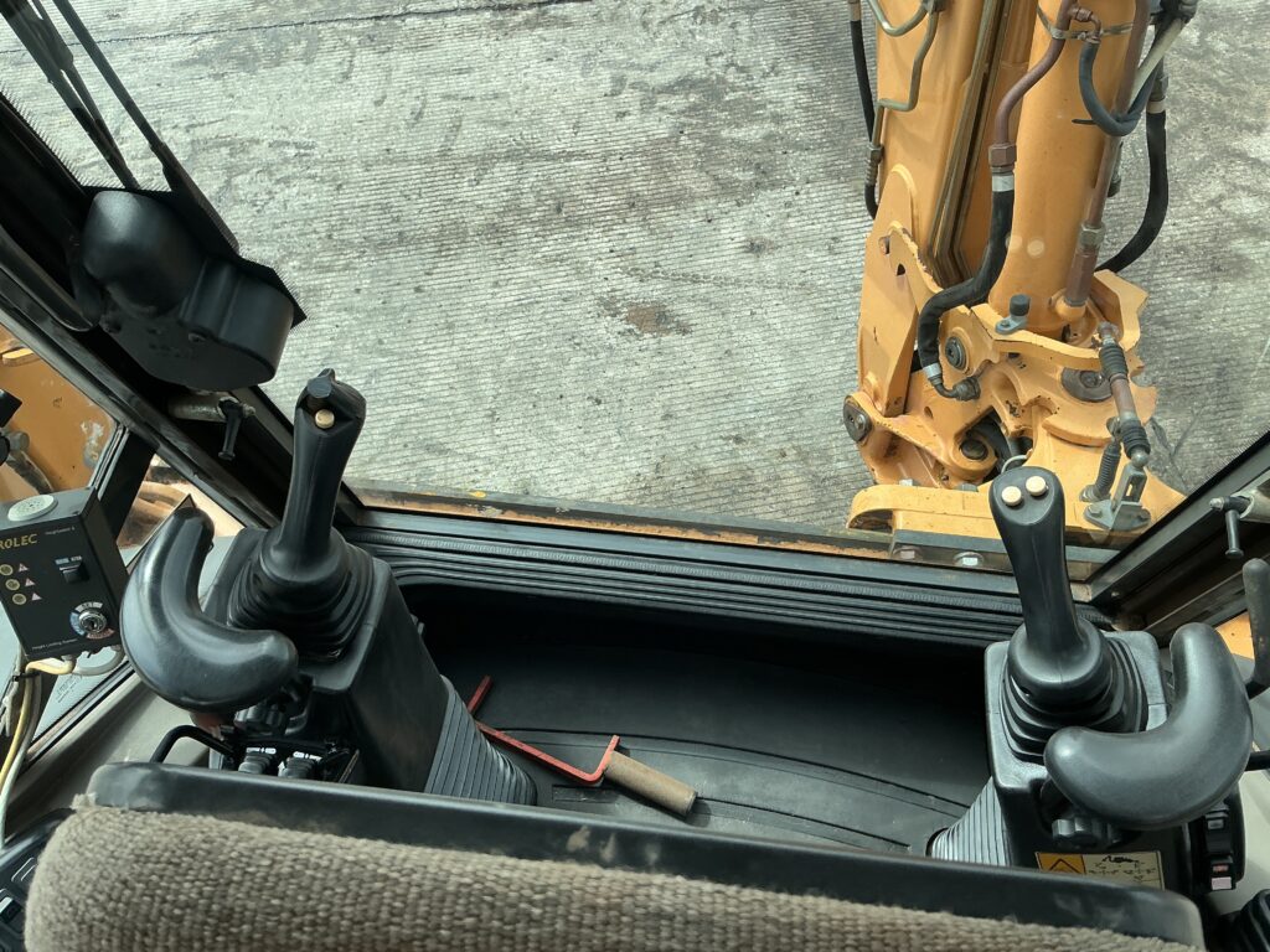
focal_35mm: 28
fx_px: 1027
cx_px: 635
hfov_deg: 63.4
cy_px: 476
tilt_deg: -56.9
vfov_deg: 49.7
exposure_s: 1/620
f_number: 1.8
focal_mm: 3
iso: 25
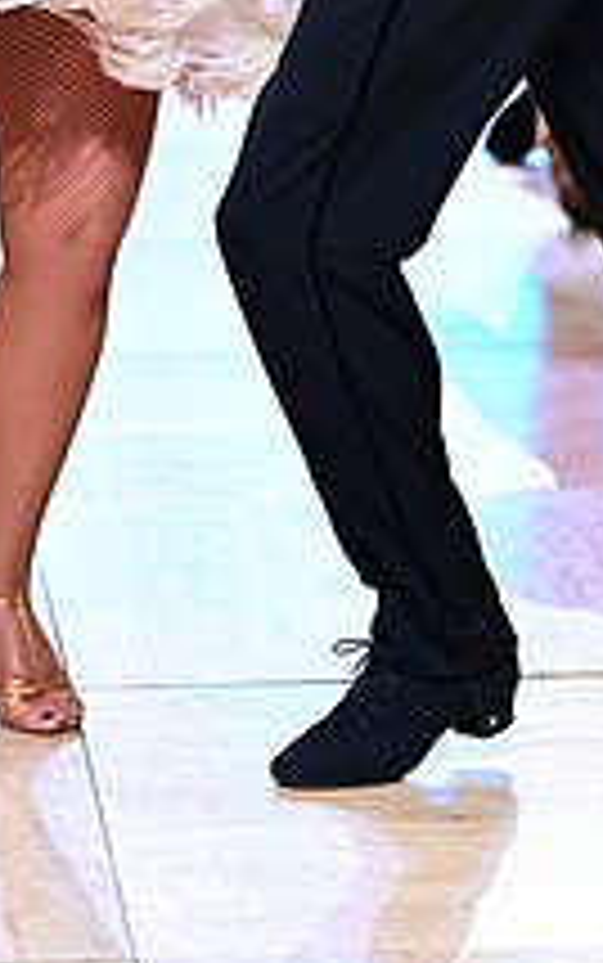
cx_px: 270
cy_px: -184
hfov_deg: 4.7
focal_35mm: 281
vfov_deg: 7.4
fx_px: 7379
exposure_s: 1/500
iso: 2000
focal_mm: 102
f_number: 2.8
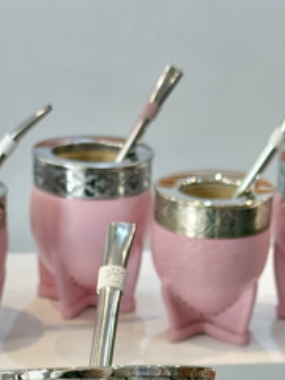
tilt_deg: -24.6
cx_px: 90
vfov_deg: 17.9
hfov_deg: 13.9
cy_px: 409
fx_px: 1163
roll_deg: -1.1
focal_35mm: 106
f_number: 1.78
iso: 80
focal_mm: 6.76
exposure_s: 1/100
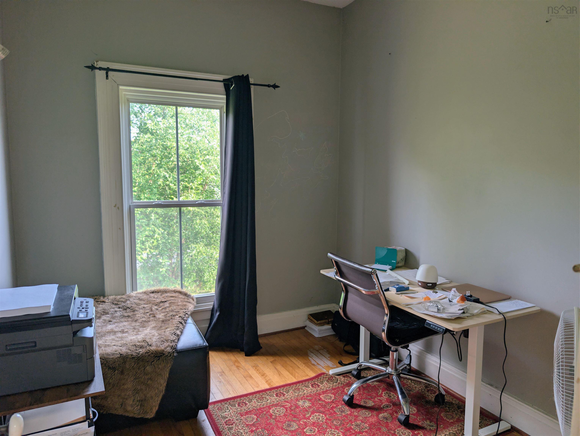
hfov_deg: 71.5
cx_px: 290
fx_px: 403
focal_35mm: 24
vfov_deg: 56.9
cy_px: 218
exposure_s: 1/84.4
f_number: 1.68
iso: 30
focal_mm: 6.9
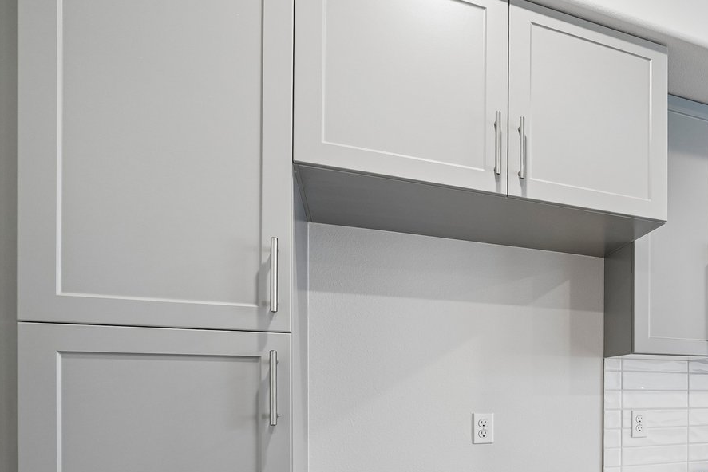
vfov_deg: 41.6
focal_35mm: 30
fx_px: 590
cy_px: 384
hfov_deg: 46.6
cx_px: 769
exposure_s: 1/13
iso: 400
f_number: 7.1
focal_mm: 13
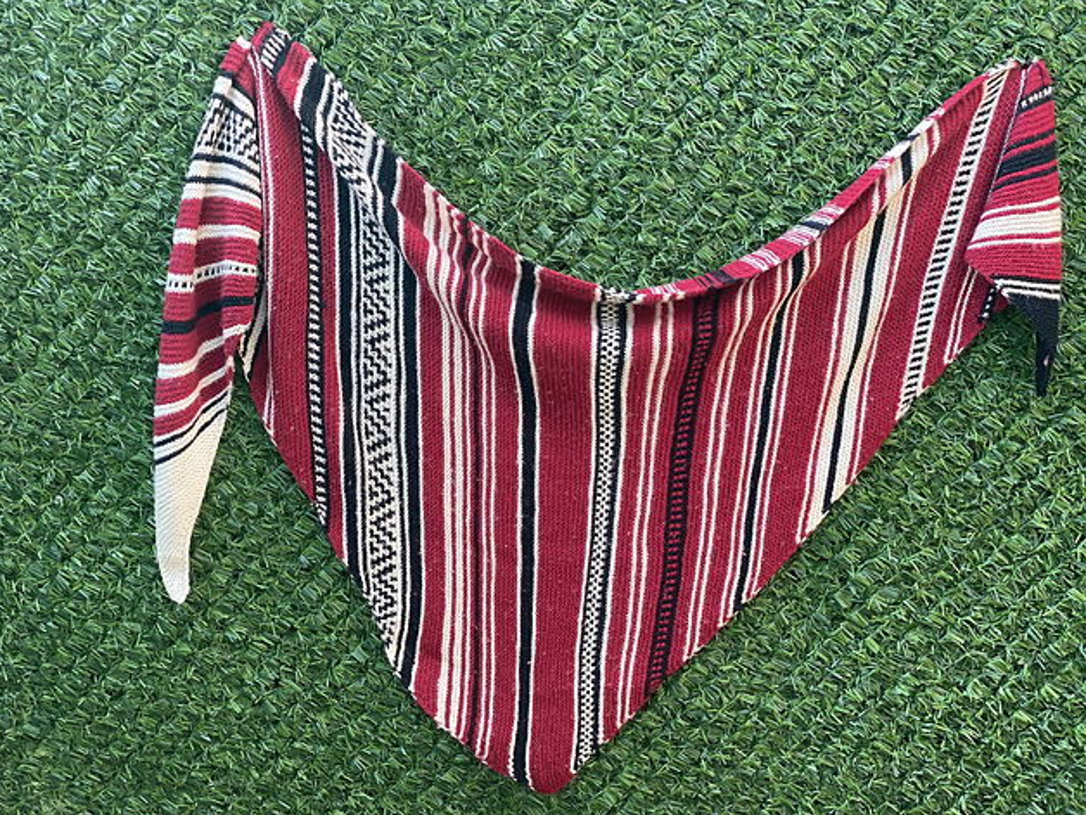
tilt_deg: -9.2
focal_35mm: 53
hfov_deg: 36.2
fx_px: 1663
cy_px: 405
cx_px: 543
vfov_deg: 27.5
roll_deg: -2.5
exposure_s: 1/122
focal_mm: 6
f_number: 2
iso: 25
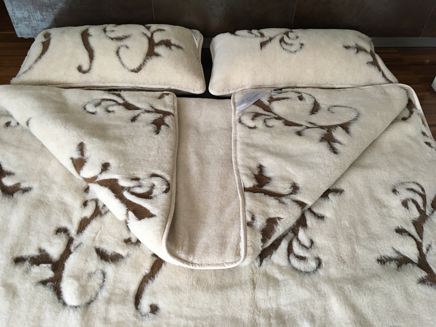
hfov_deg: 61.7
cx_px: 218
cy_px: 164
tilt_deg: -46.9
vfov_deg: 48.2
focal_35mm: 29
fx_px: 365
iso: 160
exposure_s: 1/33
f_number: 2.2
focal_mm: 4.15
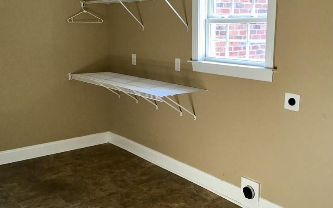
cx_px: 173
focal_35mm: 42
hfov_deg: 47.2
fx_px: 381
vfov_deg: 30.6
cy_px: 100
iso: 32
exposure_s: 1/40
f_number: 2.4
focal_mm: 3.3
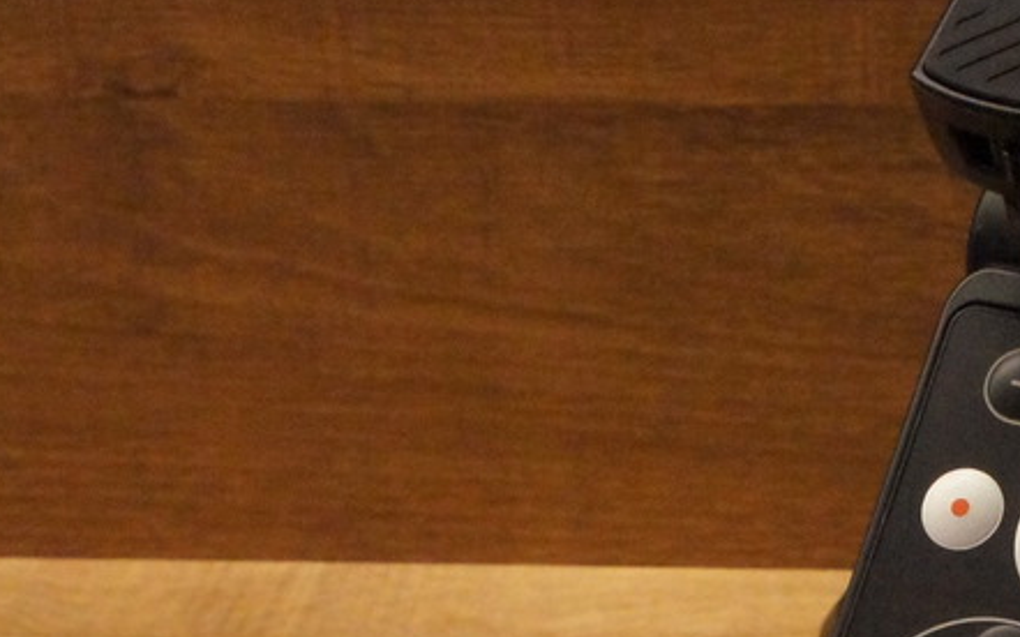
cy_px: 777
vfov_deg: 15.1
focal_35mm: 83
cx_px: 1059
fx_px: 2307
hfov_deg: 23.7
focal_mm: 20
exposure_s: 1/500
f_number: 10
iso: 6400
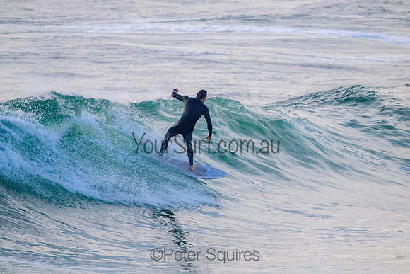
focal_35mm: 690
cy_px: 137
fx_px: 7860
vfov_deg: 2.0
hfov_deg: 3.0
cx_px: 205
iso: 4500
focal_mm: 690
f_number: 11
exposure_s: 1/2000
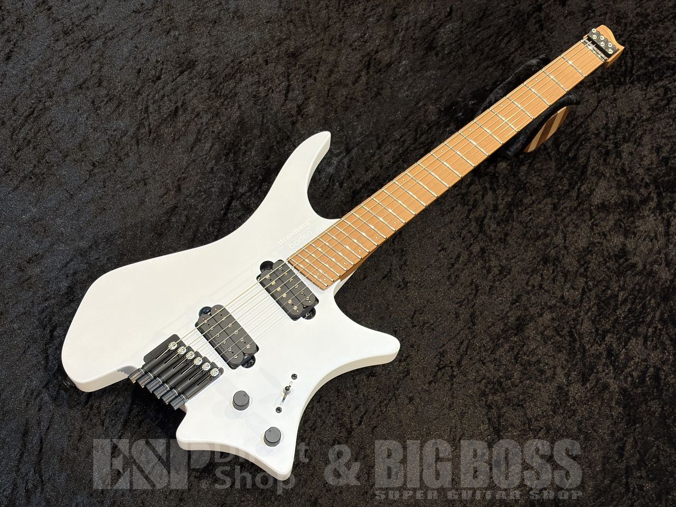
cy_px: 254
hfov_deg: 36.8
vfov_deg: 28.0
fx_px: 1015
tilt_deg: -62.9
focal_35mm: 52
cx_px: 338
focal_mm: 5.96
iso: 80
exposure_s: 1/60
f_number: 1.6
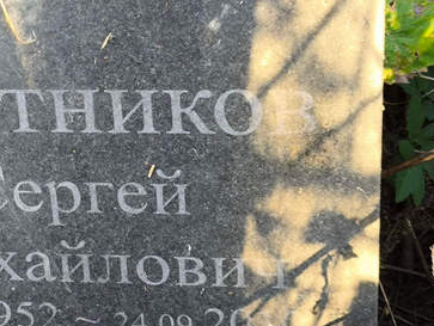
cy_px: 148
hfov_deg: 17.6
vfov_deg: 13.5
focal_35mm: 110
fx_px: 1380
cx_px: 56
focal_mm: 4.71
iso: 100
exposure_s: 1/50
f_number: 1.7
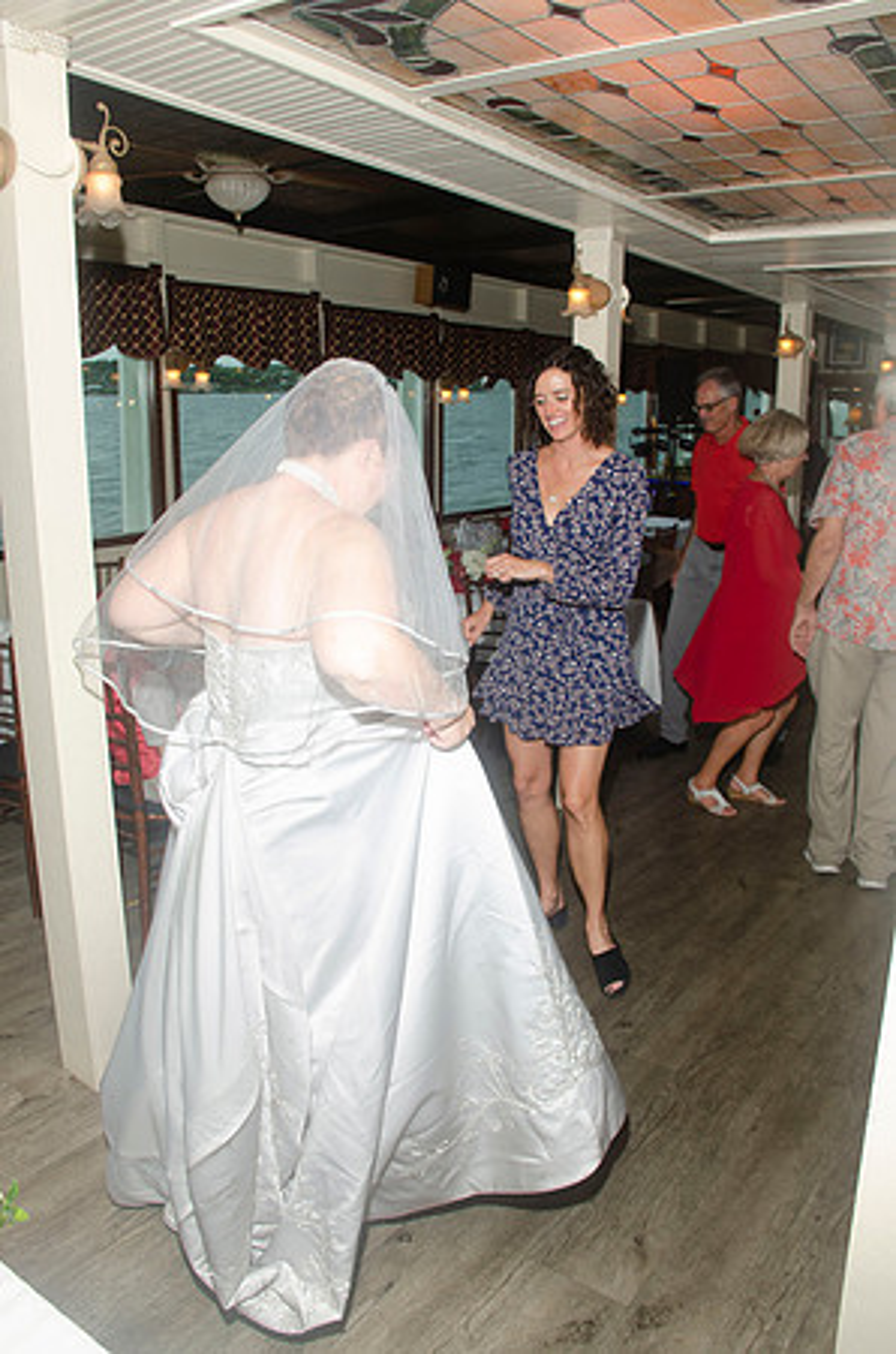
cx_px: 448
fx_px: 1013
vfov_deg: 67.5
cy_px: 677
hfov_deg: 47.7
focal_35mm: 27
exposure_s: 1/60
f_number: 5.6
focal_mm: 18
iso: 400
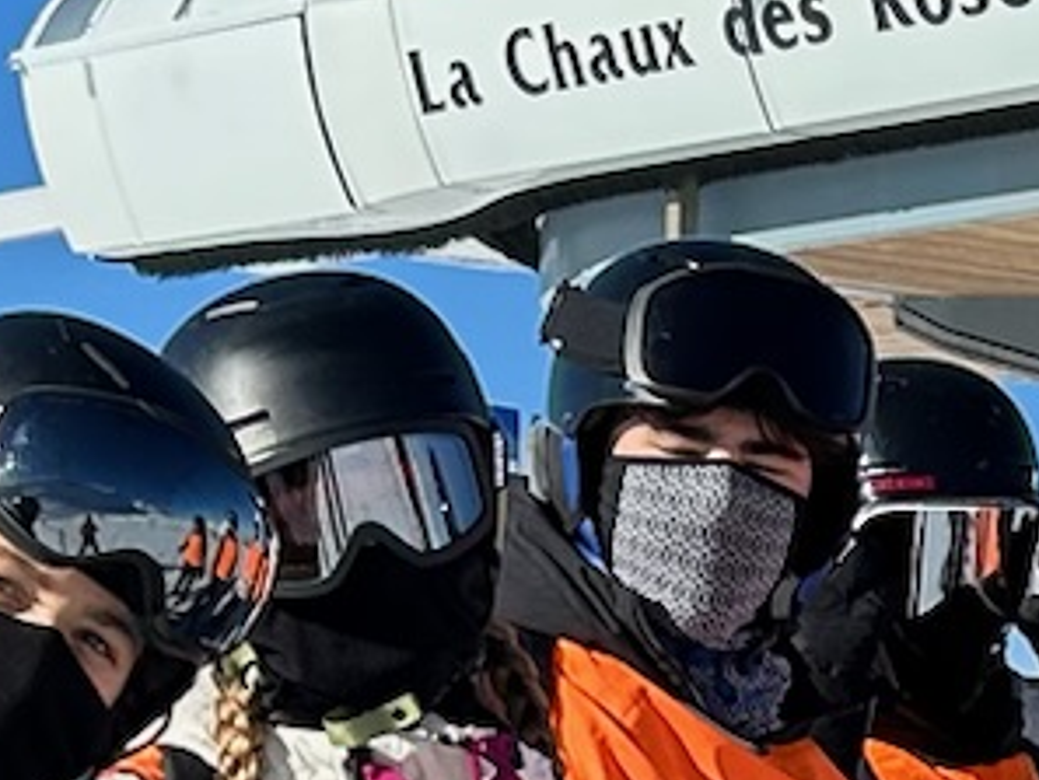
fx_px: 5375
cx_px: 787
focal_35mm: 179
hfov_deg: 11.0
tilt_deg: -4.3
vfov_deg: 8.0
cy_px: 1361
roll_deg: +0.5
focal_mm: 5.7
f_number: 1.5
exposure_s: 1/3968
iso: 50
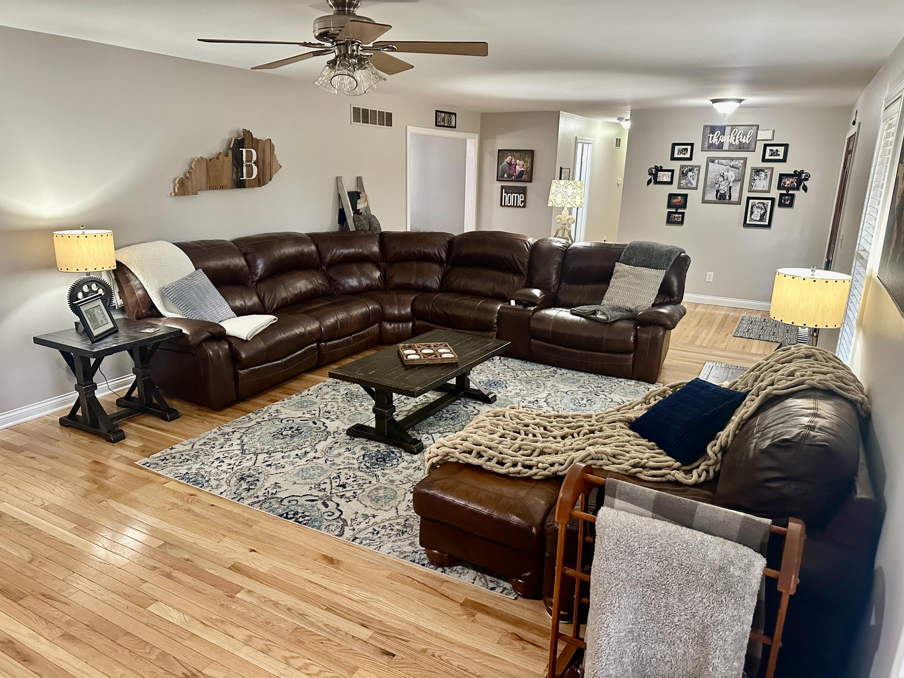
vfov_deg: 56.8
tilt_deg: -14.7
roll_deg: -2.1
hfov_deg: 71.6
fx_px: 627
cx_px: 452
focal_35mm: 24
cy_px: 339
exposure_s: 1/60
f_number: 1.78
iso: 500
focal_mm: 6.86
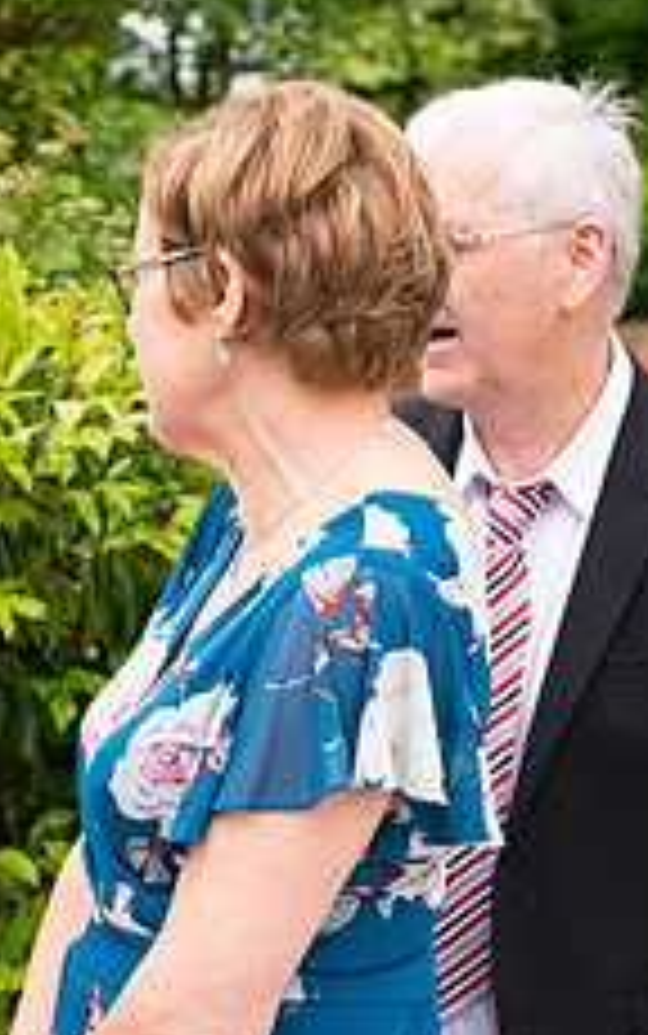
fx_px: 2540
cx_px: -140
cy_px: 637
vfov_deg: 23.0
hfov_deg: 14.1
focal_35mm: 90
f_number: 3.5
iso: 250
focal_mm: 35
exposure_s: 1/1250
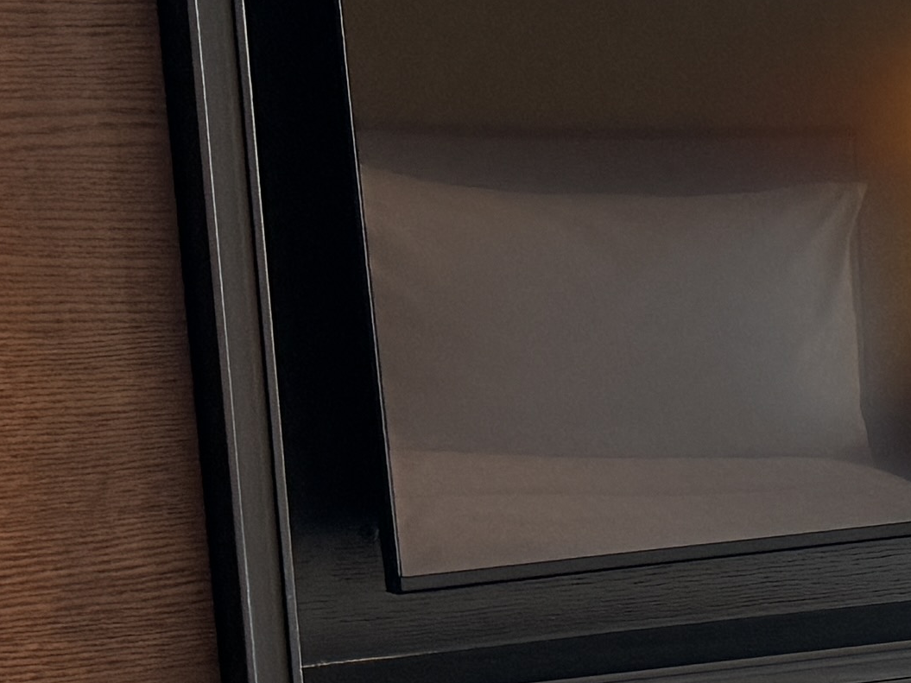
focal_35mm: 130
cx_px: 1799
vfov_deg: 11.3
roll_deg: +0.9
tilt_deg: -10.3
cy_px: 680
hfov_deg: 13.2
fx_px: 3421
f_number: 1.78
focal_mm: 6.86
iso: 160
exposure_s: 1/100
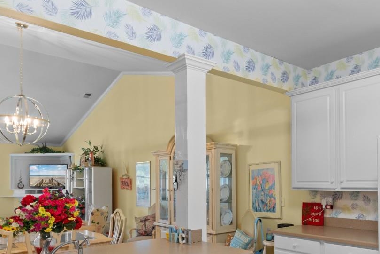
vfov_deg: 42.7
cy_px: 178
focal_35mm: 30
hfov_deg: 60.8
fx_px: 317
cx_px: 245
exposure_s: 1/4
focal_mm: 10
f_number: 4.5
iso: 100
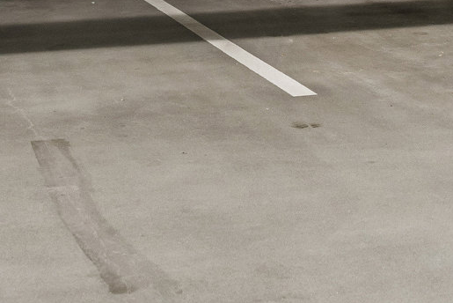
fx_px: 1486
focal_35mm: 118
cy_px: -201
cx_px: 582
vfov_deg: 11.0
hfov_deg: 16.4
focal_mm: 32
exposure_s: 1/13
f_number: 4
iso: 400
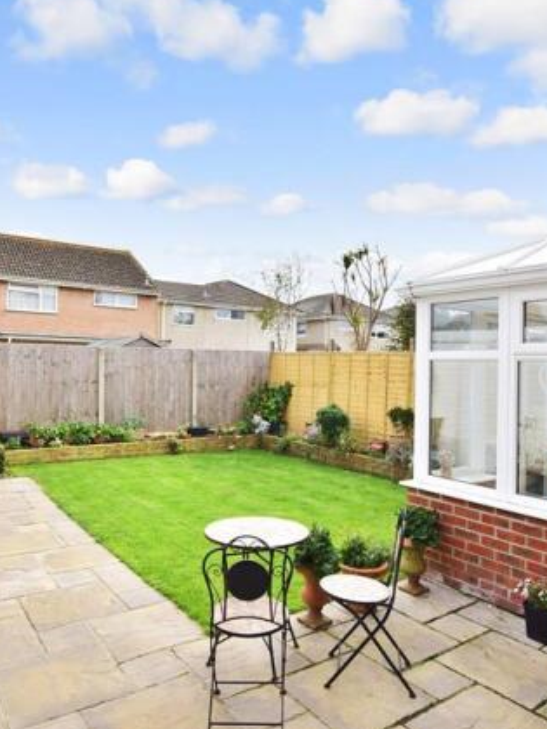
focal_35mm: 25
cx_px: 274
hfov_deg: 55.4
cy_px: 357
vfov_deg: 69.9
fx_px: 521
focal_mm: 11
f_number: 13
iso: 400
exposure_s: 1/320
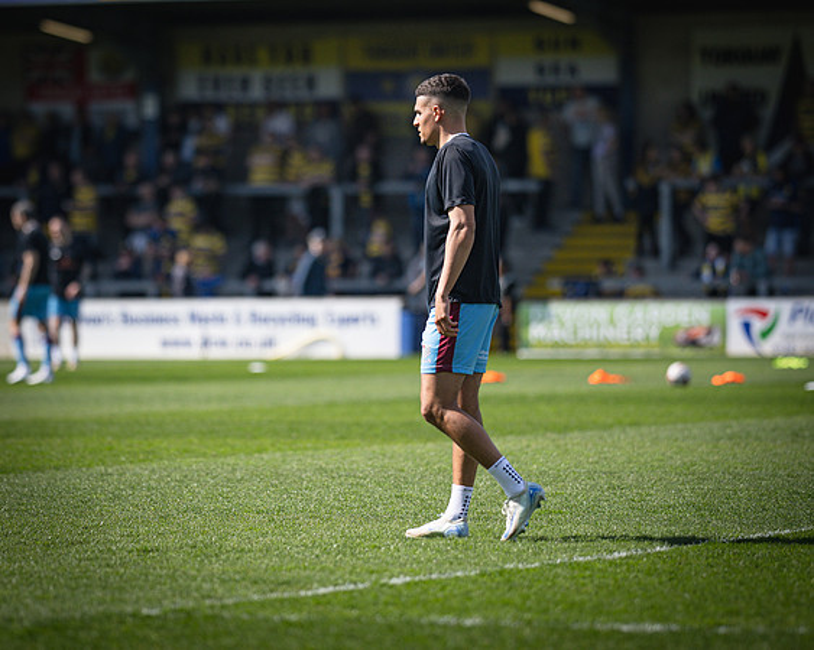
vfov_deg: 6.8
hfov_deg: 8.5
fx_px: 5481
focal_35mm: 228
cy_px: 325
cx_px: 326
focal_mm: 135
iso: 200
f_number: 1.8
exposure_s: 1/6400
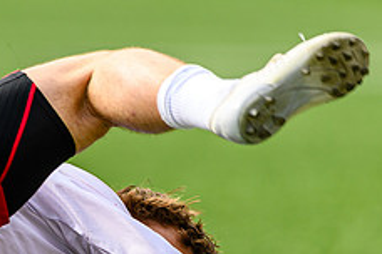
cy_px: 97
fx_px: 13125
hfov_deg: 1.7
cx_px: -30
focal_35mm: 1237
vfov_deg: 1.1
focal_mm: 400
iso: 160
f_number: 3.2
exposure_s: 1/1250
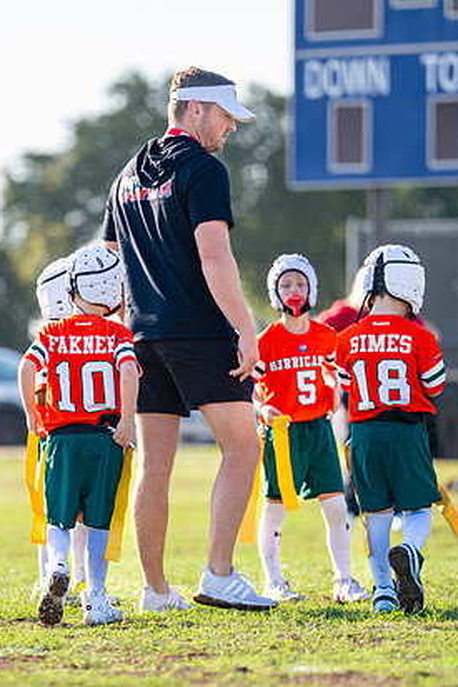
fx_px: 6215
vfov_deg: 6.3
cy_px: 378
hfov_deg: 4.2
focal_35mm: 326
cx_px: 141
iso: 250
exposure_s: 1/1600
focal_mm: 178
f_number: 2.8
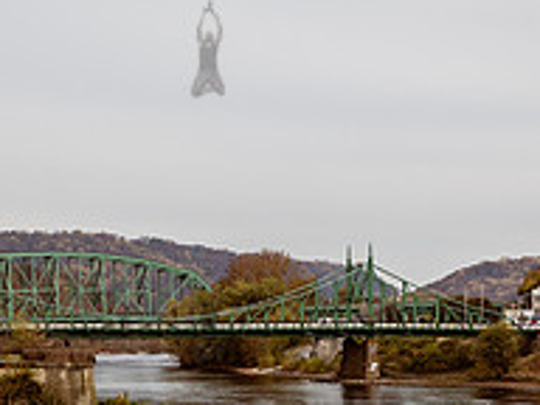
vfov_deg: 13.5
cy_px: 346
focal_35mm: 109
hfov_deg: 18.0
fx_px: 1700
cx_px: 175
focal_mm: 24
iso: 200
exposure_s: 1/1600
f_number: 4.5
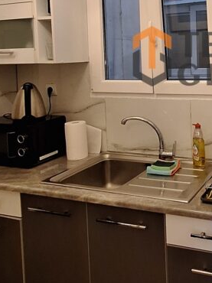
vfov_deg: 49.1
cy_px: 66
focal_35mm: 36
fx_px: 294
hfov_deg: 35.5
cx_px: 217
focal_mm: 1.74
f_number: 2.2
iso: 160
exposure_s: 1/25
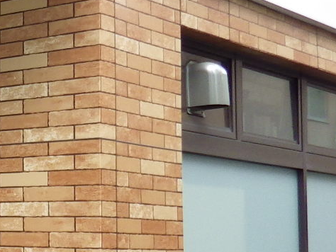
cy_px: 178
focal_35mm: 95
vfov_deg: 15.5
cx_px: -361
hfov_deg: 15.7
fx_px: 923
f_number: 3.1
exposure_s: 1/250
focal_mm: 4
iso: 100
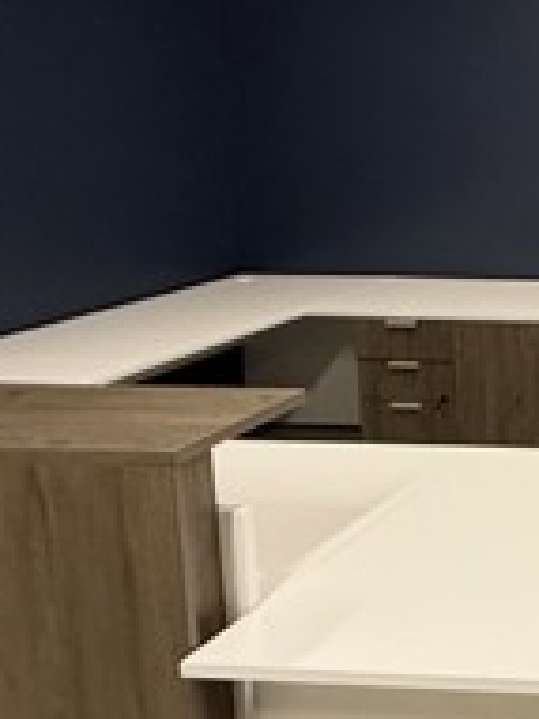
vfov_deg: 39.4
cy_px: 181
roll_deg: -0.8
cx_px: 939
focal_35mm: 47
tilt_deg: -6.8
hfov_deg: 21.6
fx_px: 977
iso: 320
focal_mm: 2.22
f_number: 2.2
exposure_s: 1/60
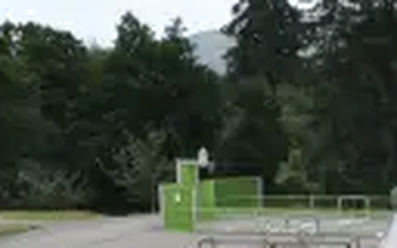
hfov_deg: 15.6
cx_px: 462
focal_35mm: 129
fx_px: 1396
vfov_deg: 9.4
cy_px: 529
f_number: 16
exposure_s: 1/250
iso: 800
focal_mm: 18
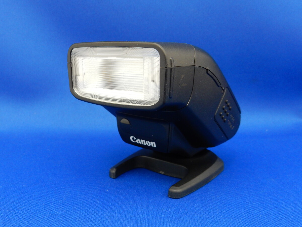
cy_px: 114
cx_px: 151
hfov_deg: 51.4
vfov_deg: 39.7
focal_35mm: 36
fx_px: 314
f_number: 4
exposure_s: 1/15
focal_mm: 6.4
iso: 400
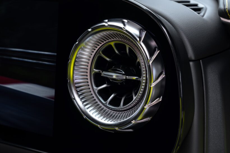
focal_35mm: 82
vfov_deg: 16.6
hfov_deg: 24.8
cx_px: 115
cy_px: 76
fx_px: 524
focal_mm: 82
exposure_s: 1/1.25
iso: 100
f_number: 8
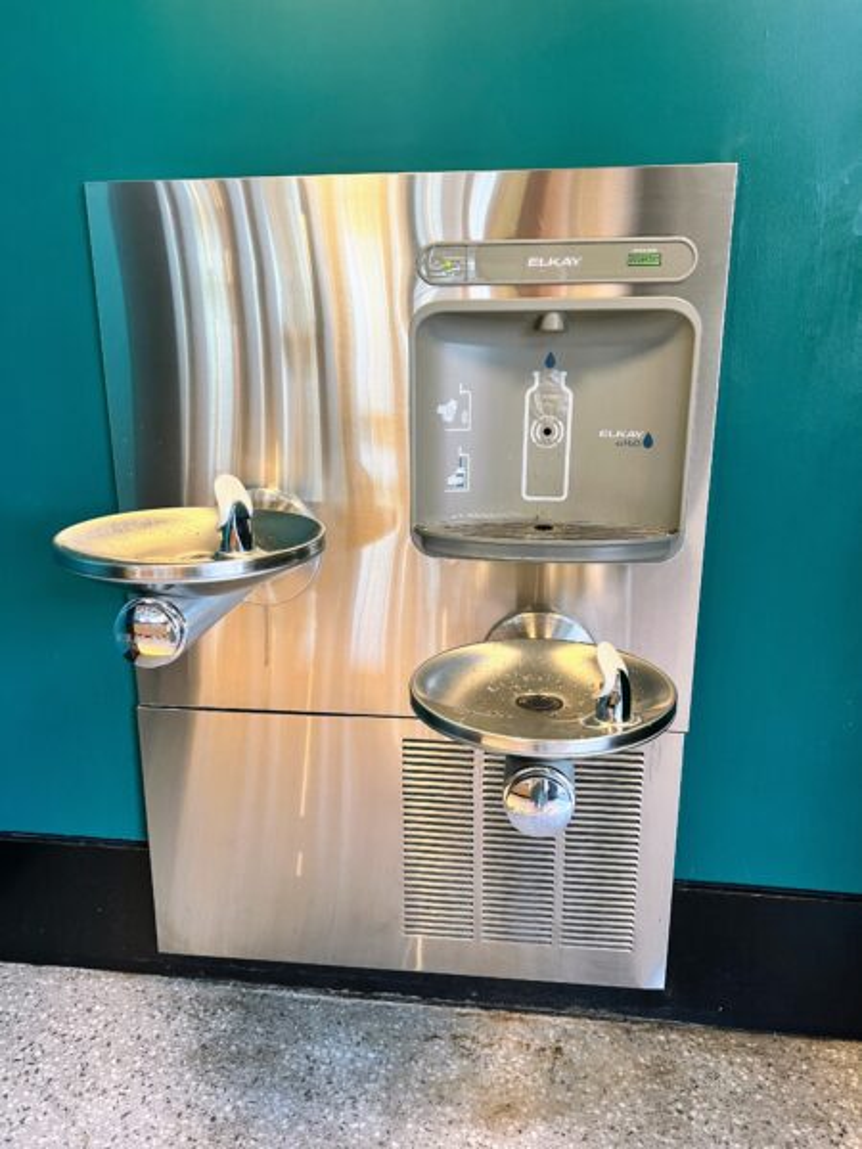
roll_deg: +0.0
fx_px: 863
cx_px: 431
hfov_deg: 53.1
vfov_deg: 67.3
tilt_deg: -15.8
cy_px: 574
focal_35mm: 26
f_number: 1.5
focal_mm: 5.7
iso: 100
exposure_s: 1/75
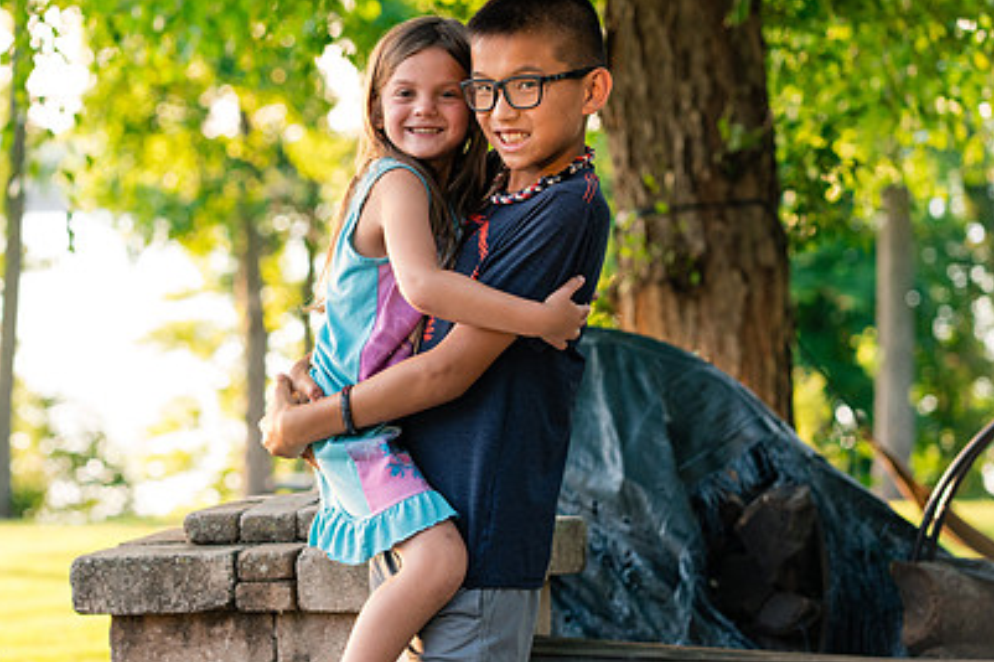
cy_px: 336
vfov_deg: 11.1
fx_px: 3395
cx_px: 310
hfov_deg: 16.6
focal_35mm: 123
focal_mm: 85
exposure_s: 1/320
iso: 1000
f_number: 3.5
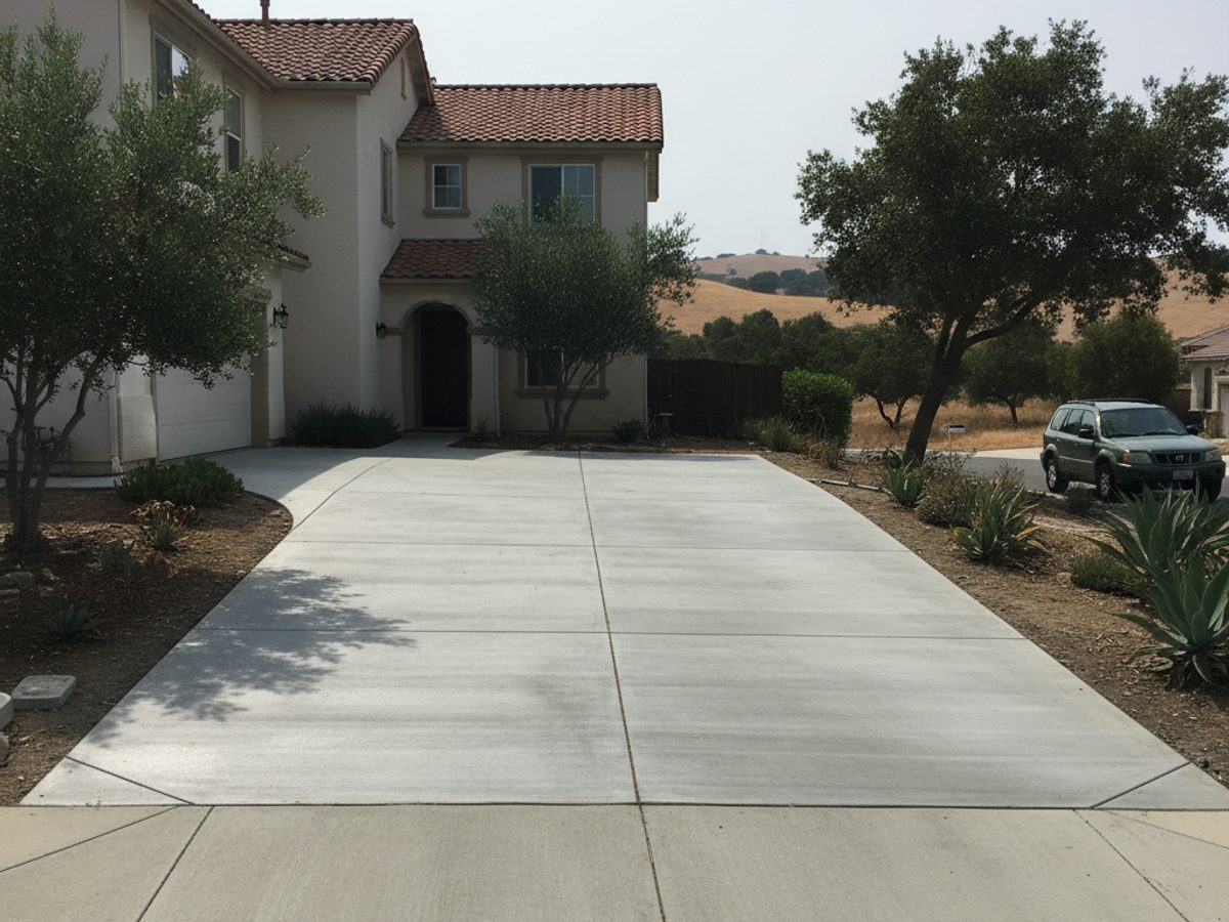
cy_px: 461
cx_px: 614
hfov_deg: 73.9
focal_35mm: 23
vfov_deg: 58.9
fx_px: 817
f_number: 1.8
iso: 63
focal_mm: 6.4
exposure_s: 1/770
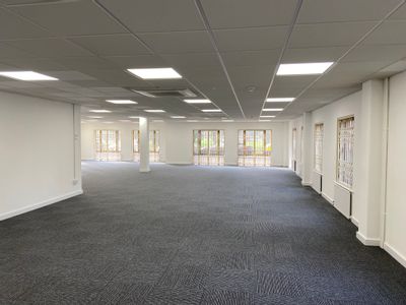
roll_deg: -0.4
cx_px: 203
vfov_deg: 53.1
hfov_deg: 67.3
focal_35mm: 26
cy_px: 152
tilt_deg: -3.5
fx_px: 305
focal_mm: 4.25
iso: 50
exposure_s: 1/100
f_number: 1.8
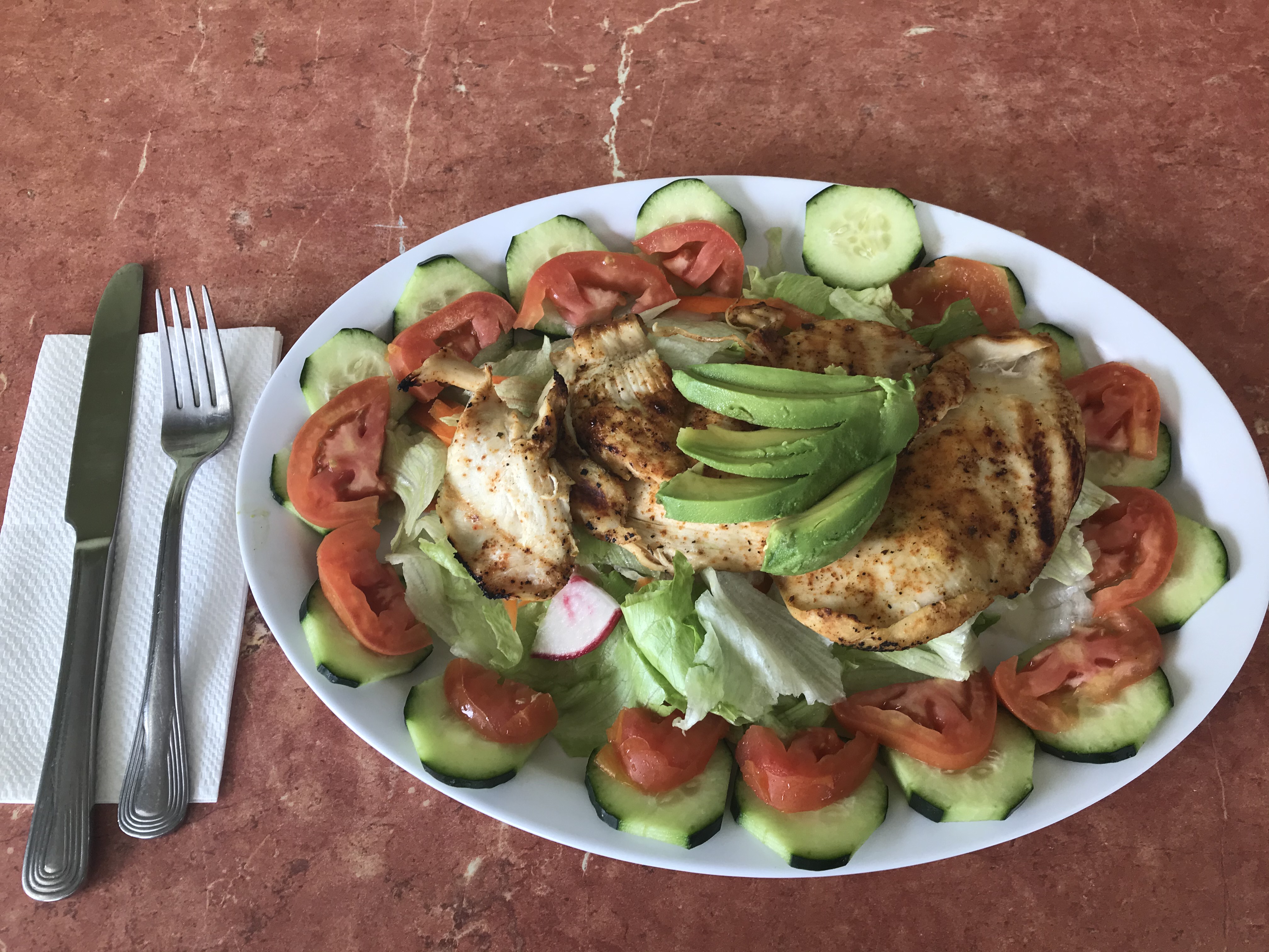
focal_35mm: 28
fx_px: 1026
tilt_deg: -68.0
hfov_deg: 63.4
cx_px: 634
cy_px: 476
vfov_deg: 49.7
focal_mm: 3.99
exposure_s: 1/60
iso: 25
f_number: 1.8
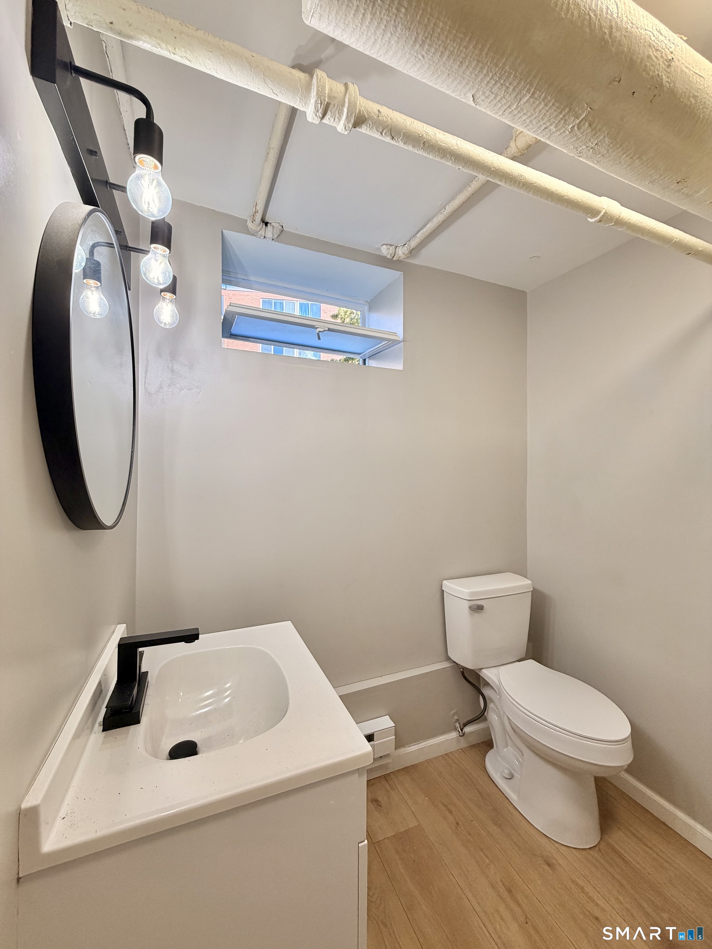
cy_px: 474
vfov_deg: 102.1
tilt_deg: +0.8
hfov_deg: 85.7
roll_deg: -0.4
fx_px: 384
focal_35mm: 14
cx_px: 356
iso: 80
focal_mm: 2.22
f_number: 2.2
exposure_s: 1/120
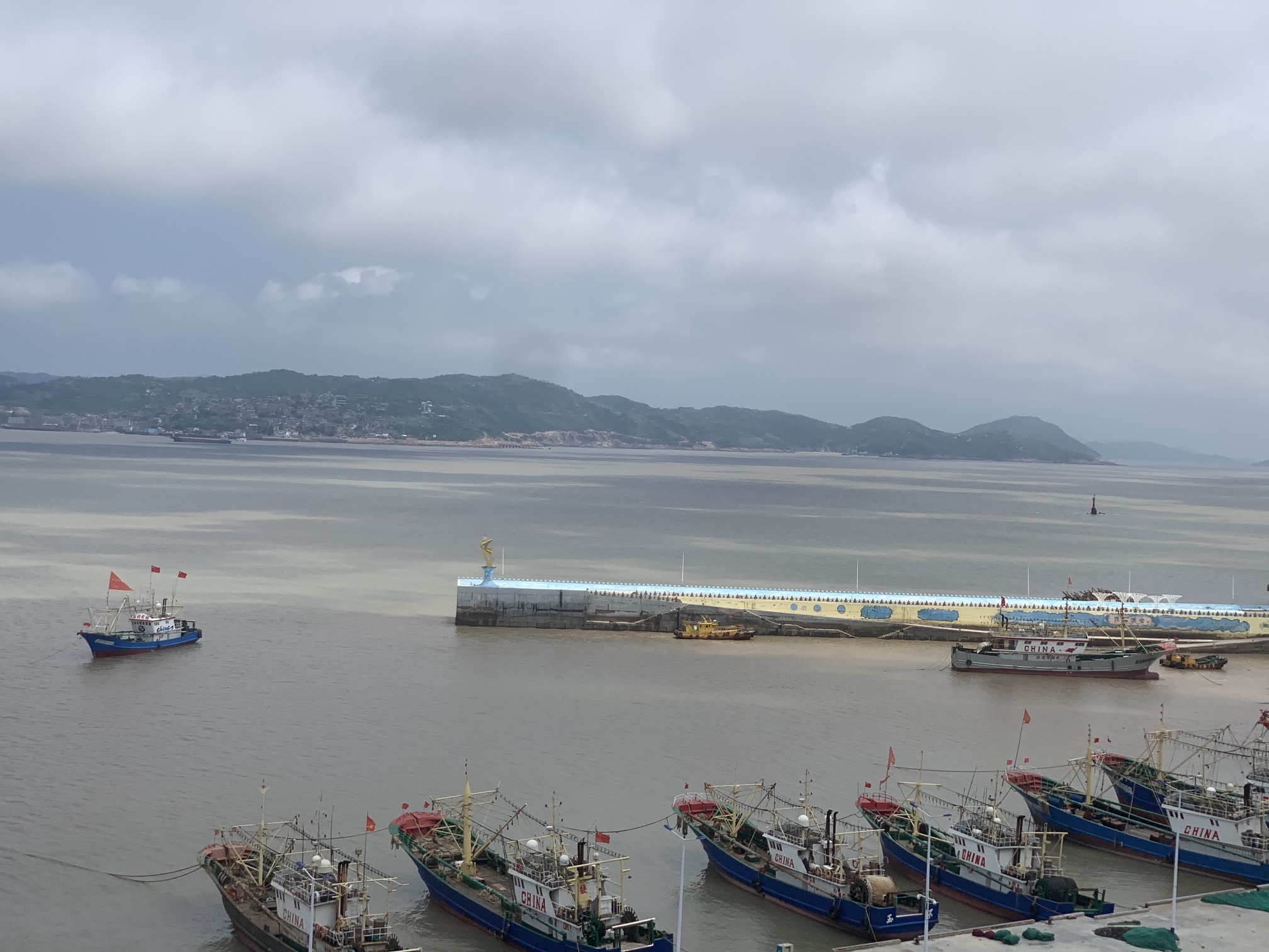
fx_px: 1906
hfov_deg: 36.8
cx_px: 634
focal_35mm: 52
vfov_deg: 28.0
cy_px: 476
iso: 16
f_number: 2.4
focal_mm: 6
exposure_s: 1/2283
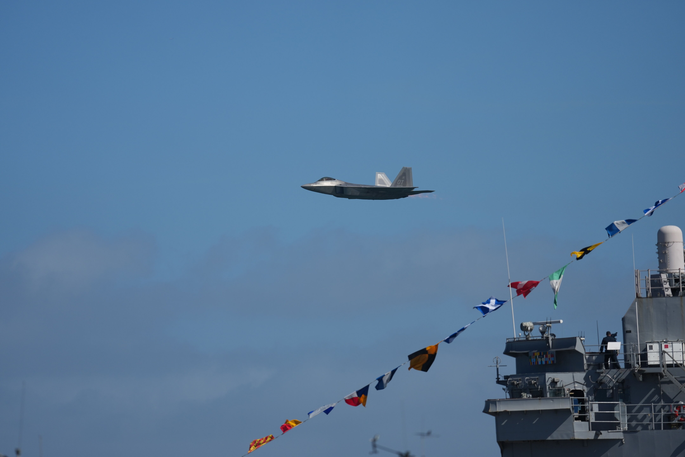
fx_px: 7611
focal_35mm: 400
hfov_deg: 5.2
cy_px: 228
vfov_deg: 3.4
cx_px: 342
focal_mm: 400
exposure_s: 1/3200
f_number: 4.5
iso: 200
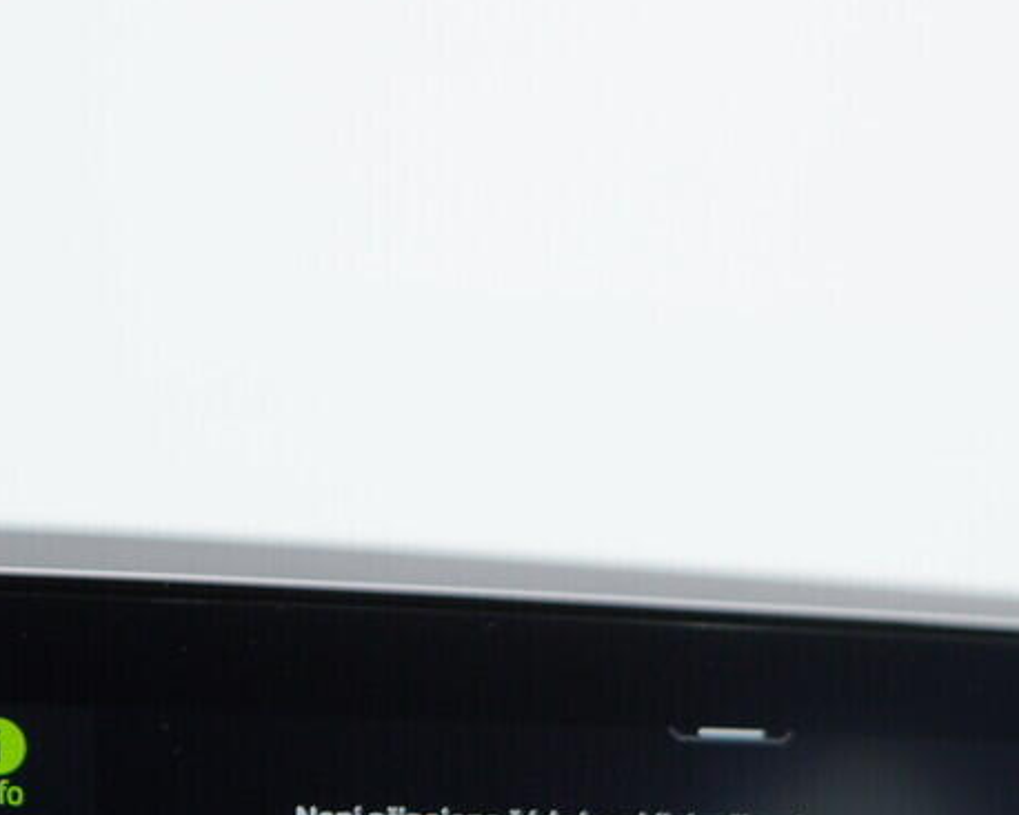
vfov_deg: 14.2
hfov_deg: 18.1
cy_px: 928
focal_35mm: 106
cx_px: 684
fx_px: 3196
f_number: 3.5
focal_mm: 24
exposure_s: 1/60
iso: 125
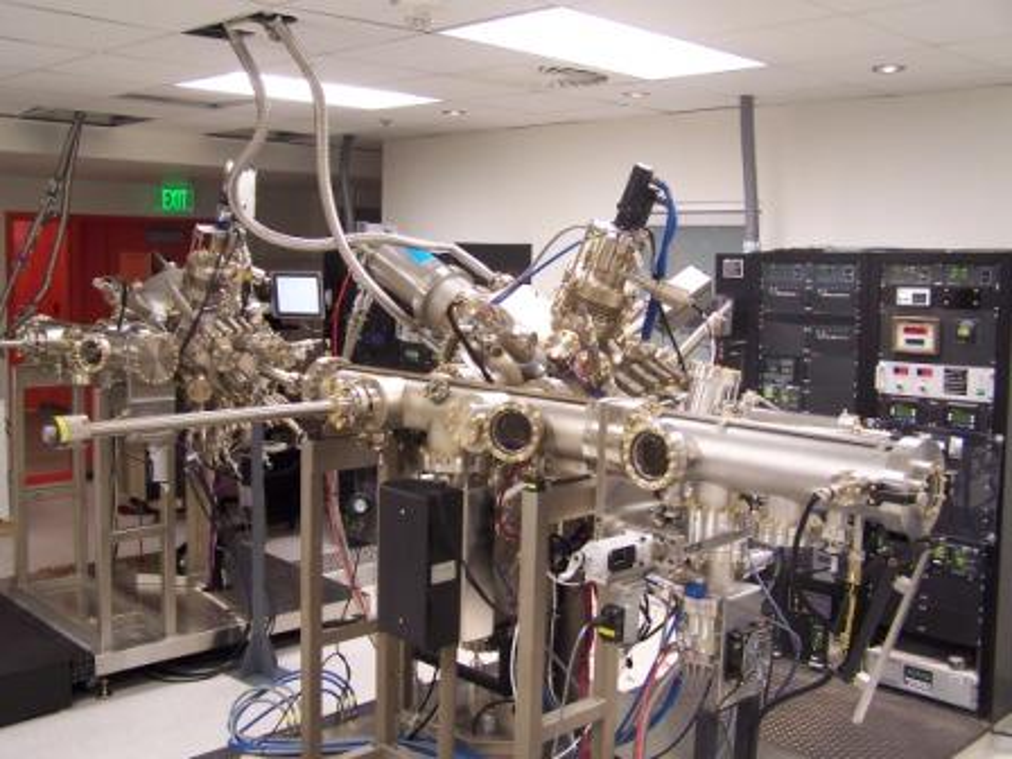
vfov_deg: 37.7
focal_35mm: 38
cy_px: 380
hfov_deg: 49.0
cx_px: 506
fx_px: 1111
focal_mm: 6.3
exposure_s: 1/15
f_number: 2.8
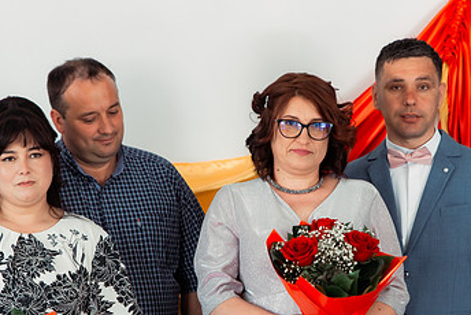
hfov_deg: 16.4
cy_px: 178
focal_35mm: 125
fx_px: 1637
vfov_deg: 11.0
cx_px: 280
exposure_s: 1/125
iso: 1600
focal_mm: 70
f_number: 3.2
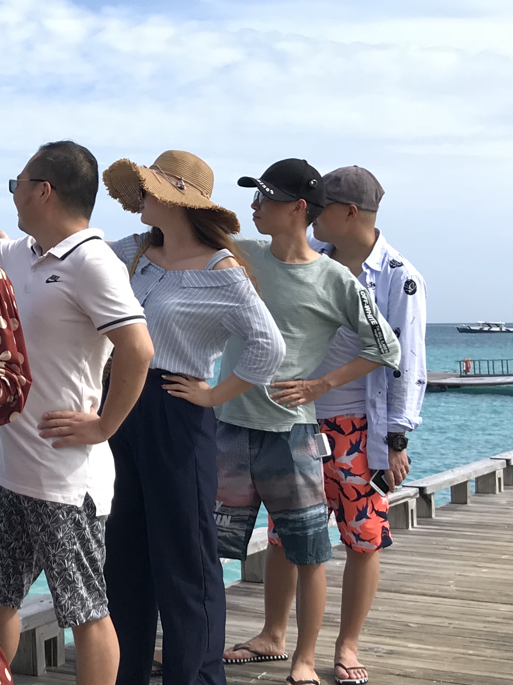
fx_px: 1463
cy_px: 273
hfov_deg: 18.8
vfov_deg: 26.3
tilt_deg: +3.6
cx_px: -104
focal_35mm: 74
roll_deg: +0.1
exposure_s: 1/1742
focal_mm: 3.99
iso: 20
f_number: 1.8
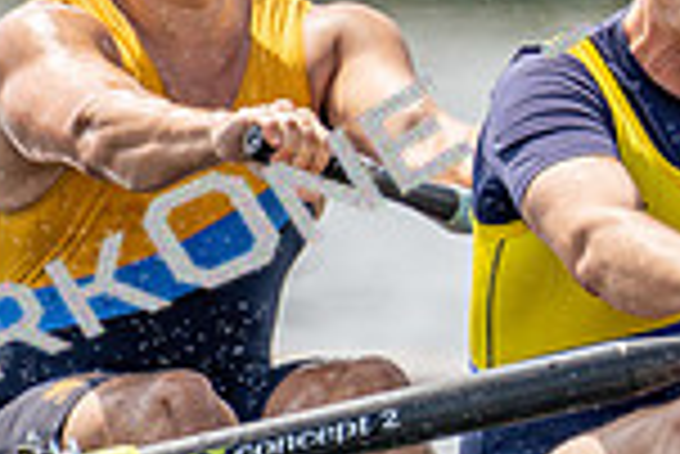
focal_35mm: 2303
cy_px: 65
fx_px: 43542
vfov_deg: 0.6
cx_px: 338
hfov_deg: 0.9
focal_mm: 600
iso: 500
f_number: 6.3
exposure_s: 1/2000
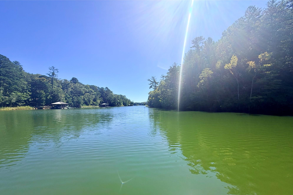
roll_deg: +0.6
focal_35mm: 15
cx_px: 148
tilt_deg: -3.9
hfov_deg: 100.4
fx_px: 122
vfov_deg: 76.8
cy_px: 113
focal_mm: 2.22
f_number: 2.2
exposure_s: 1/928
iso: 25
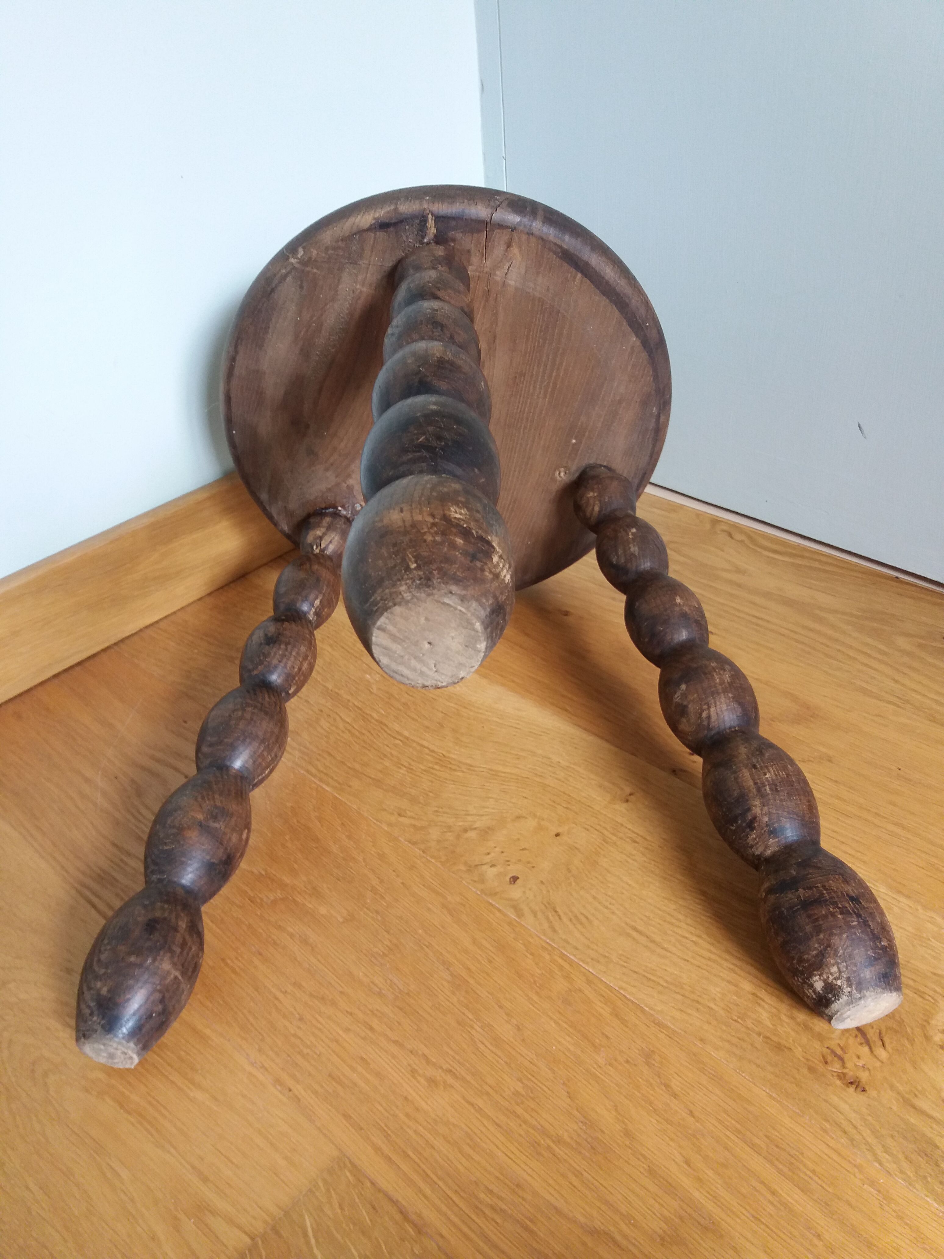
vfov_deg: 63.4
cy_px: 630
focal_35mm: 28
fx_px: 1018
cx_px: 472
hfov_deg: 49.7
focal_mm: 3.7
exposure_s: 1/33
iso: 125
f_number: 1.9
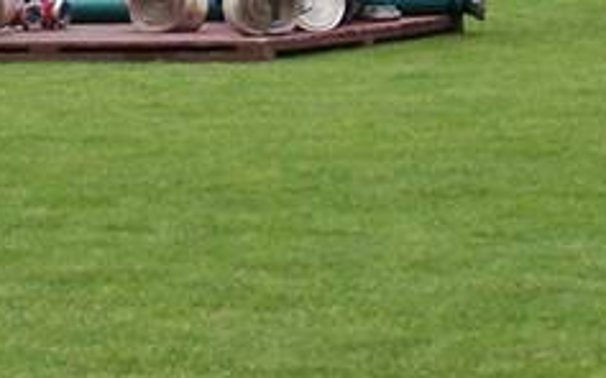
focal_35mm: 180
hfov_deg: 11.6
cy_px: -140
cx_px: 138
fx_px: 2972
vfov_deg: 7.2
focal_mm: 11.1
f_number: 3.2
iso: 80
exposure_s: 1/500
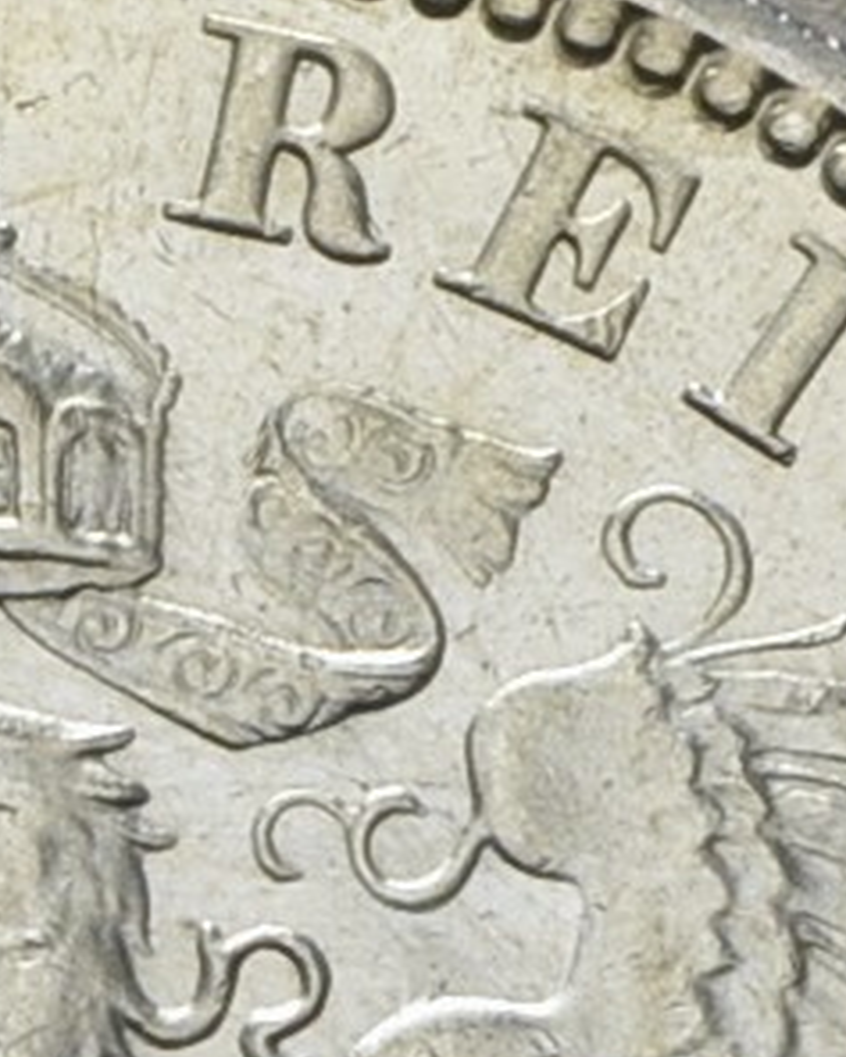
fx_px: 20111
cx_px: -1906
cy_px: 1682
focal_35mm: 643
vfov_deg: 3.0
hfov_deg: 2.4
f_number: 14
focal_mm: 55
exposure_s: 1/250
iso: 400
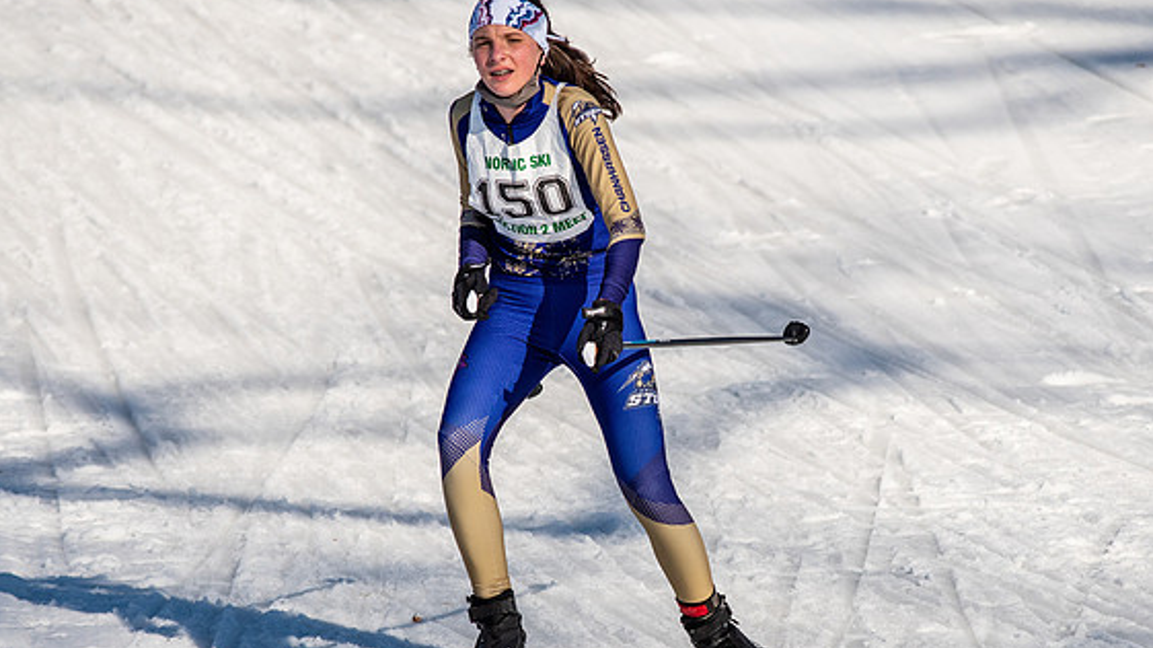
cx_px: 614
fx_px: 17358
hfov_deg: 3.8
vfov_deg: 2.1
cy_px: 399
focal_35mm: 568
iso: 400
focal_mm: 300
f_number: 5.6
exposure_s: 1/3200
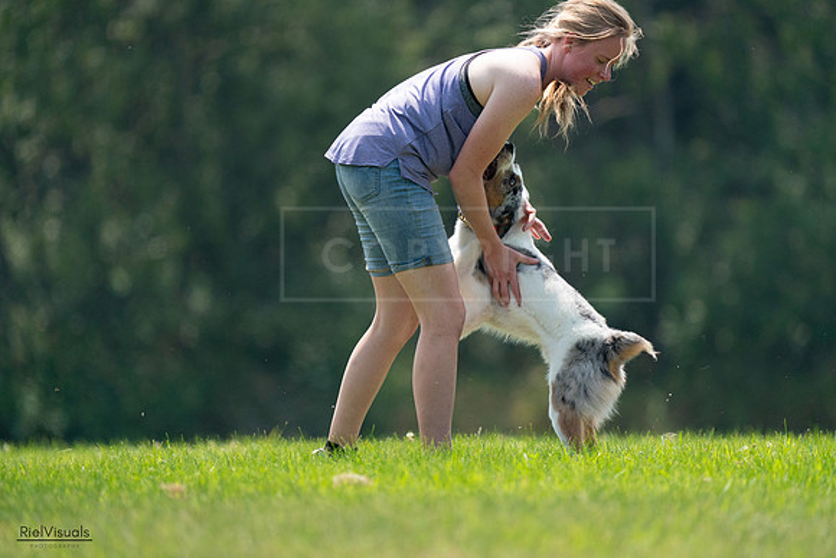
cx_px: 418
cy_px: 279
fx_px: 13657
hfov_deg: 3.5
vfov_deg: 2.3
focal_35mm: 588
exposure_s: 1/4000
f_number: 6.3
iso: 2000
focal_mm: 588
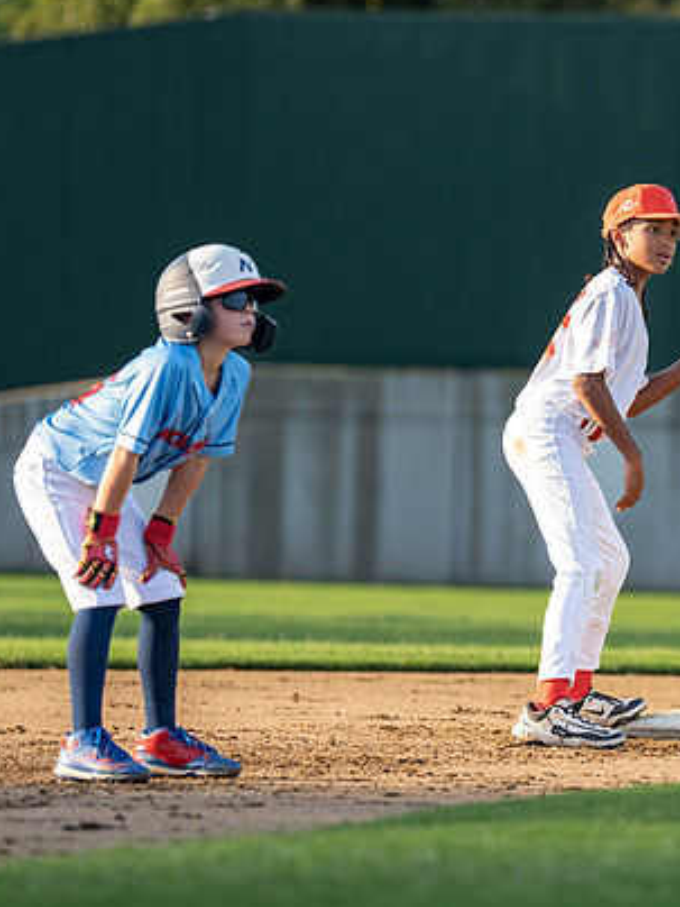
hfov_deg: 3.4
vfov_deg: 4.5
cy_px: 374
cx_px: 584
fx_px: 11525
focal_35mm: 440
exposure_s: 1/3200
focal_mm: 200
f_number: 2.8
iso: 500
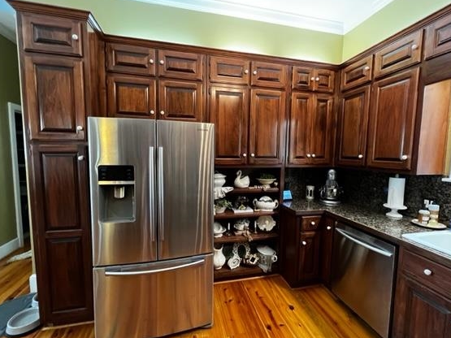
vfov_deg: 81.7
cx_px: 228
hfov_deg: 98.2
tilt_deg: -4.8
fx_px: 195
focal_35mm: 15
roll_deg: +0.2
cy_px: 171
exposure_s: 1/60
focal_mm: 1.57
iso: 640
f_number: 1.8
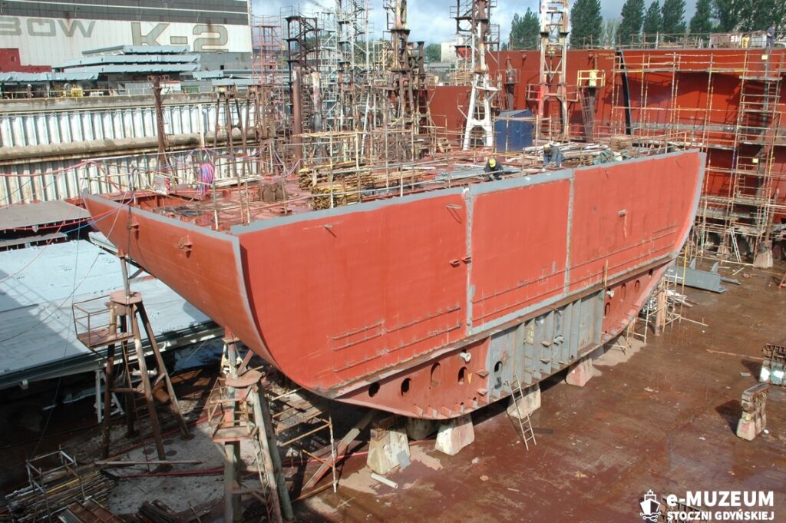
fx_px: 654
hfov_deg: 62.0
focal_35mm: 30
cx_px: 393
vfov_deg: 43.5
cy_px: 262
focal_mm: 20
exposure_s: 1/125
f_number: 11
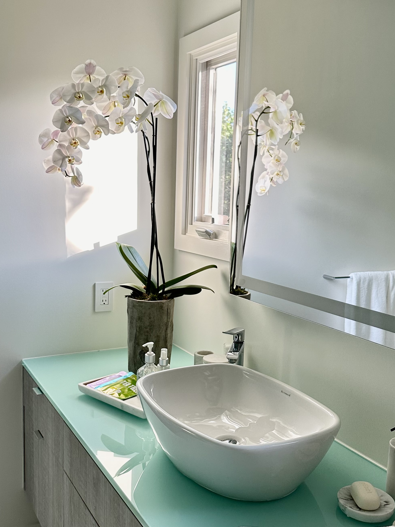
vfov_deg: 50.1
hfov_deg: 38.6
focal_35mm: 37
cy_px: 284
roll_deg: -2.1
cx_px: 225
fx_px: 563
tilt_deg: -9.4
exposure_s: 1/121
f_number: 1.78
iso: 125
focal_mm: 6.86
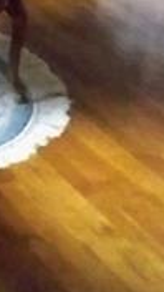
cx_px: -101
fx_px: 1283
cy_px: -119
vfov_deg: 12.4
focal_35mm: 166
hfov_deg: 7.2
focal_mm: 6.3
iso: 2500
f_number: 3.1
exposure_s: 1/250
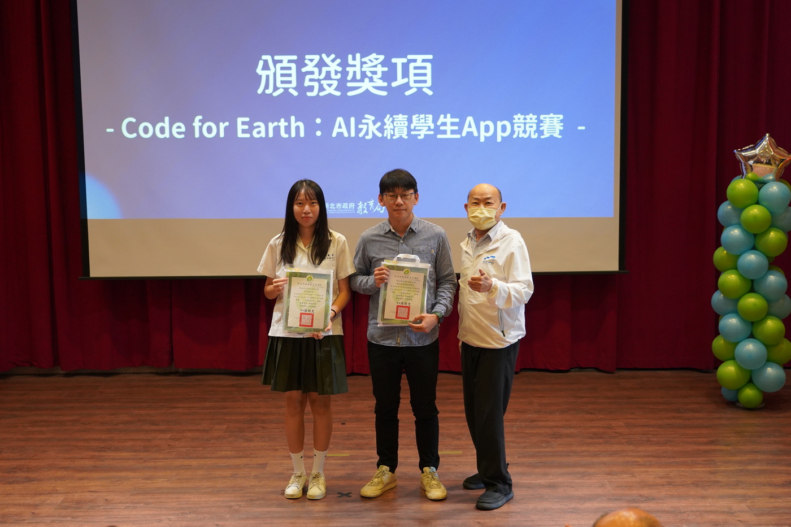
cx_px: 396
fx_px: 1076
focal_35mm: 49
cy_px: 264
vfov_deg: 27.5
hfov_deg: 40.3
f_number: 4
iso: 3200
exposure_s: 1/160
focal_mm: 49
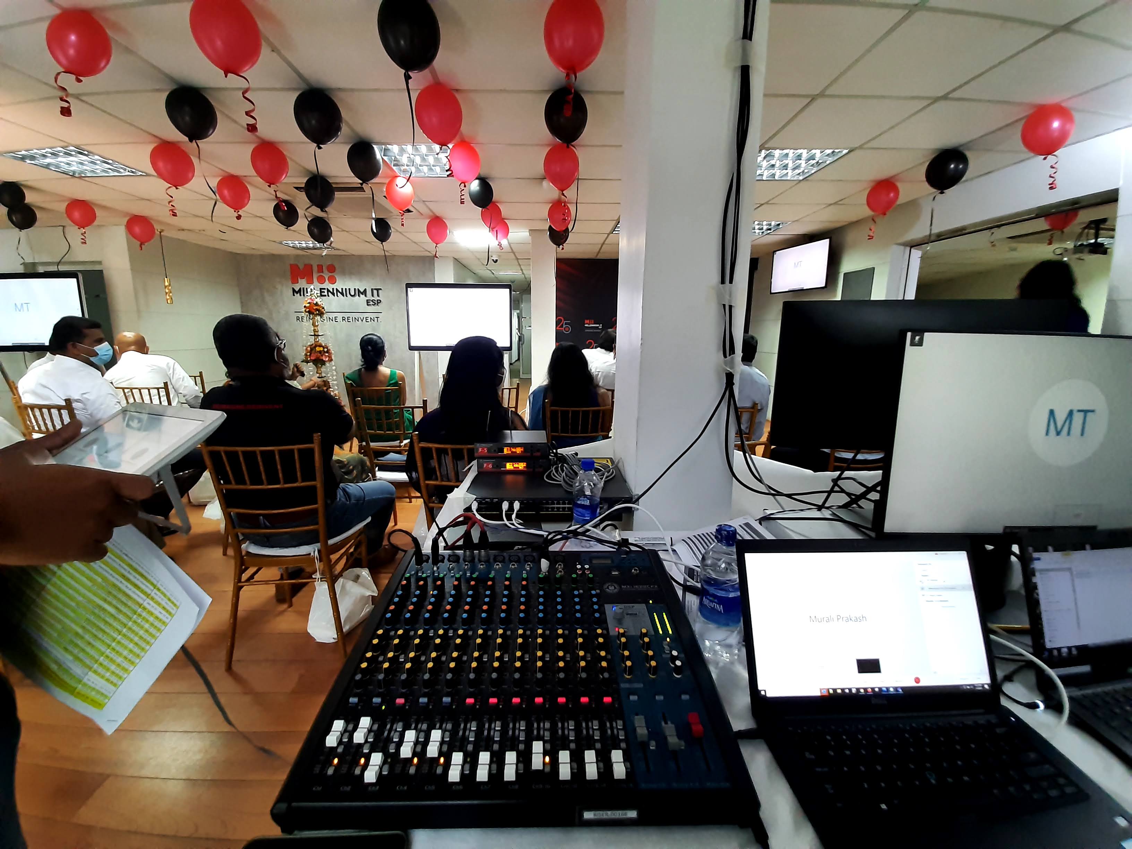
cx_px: 566
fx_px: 425
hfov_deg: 106.2
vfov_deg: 89.9
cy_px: 424
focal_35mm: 13
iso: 200
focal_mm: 1.42
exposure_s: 1/25
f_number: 2.2
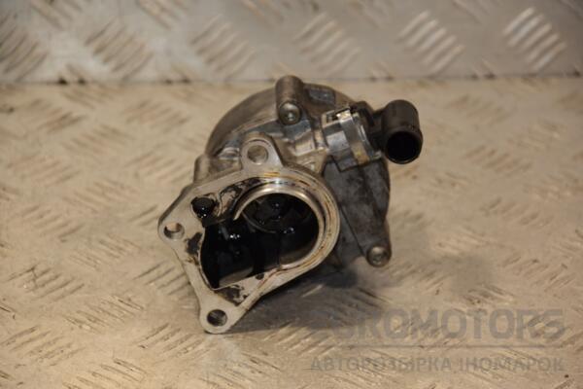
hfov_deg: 13.0
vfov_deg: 8.7
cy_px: 194
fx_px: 2550
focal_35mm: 158
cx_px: 292
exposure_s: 1/160
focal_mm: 105
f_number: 5.6
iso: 800
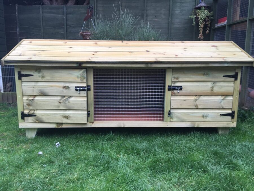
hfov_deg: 61.7
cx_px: 127
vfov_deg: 48.2
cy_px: 96
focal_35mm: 29
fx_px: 213
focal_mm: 4.15
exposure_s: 1/50
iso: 40
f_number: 2.2
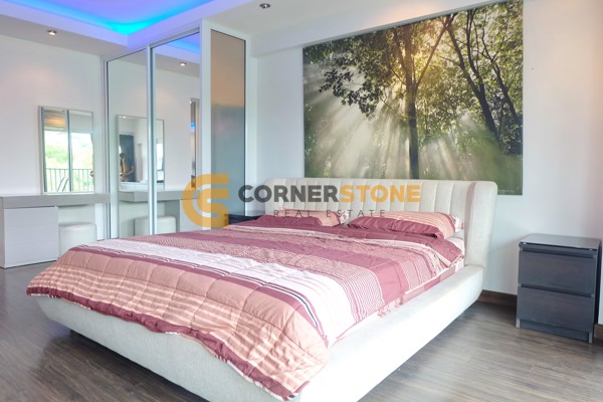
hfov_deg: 73.7
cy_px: 201
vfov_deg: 53.1
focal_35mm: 24
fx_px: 402
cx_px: 302
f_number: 3.5
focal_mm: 16
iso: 200
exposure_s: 1/28
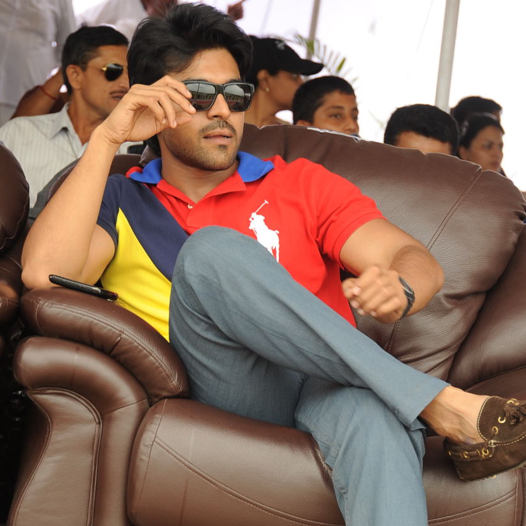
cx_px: 284
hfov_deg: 11.1
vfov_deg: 11.1
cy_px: 379
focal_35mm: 157
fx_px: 2699
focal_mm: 95
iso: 500
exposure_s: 1/125
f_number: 6.3
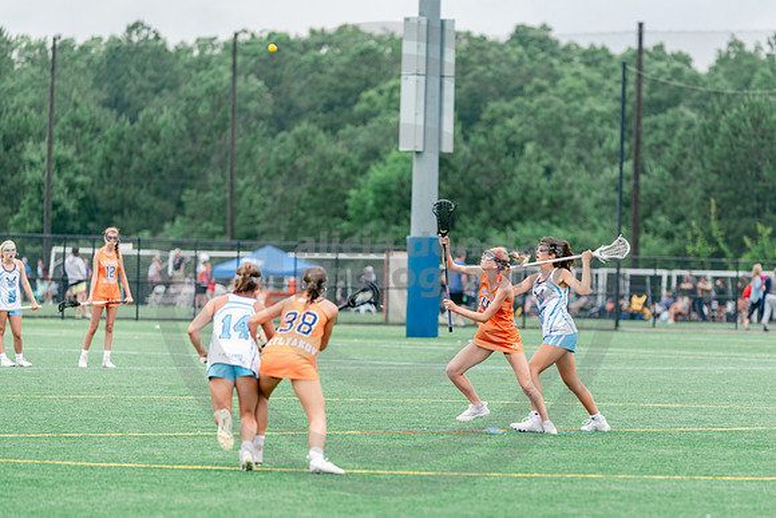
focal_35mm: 254
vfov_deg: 5.4
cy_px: 328
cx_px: 487
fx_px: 5467
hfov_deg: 8.1
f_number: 3
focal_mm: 200
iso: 250
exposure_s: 1/640
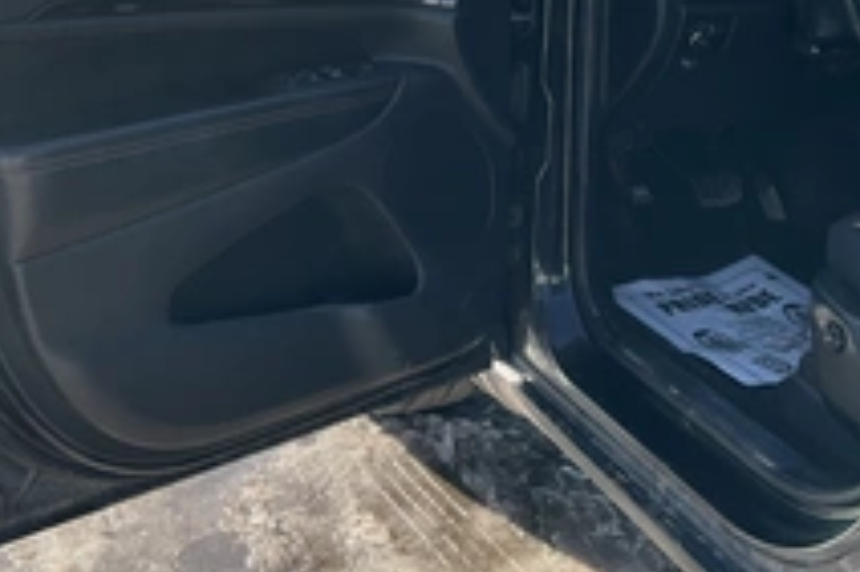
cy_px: 57
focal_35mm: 57
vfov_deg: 23.1
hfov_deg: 35.0
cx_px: 475
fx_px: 1361
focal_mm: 3
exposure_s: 1/842
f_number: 1.8
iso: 25
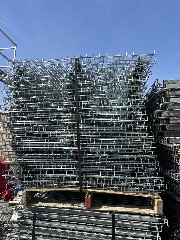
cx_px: 90
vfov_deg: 67.3
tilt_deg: +5.1
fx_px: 180
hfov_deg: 53.1
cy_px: 120
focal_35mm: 26
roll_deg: -2.8
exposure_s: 1/1912
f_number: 1.6
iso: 50
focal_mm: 5.96
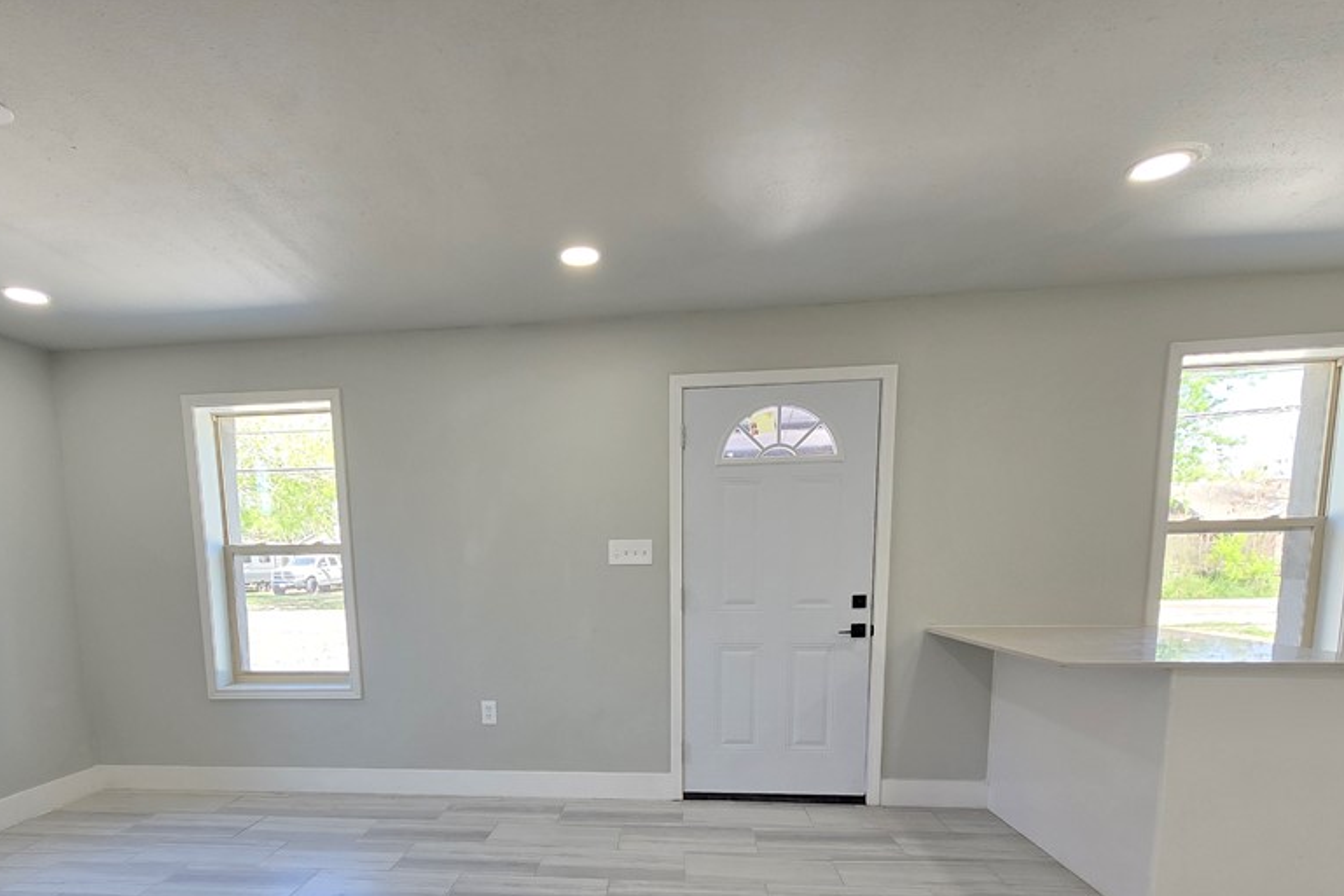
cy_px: 660
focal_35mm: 18
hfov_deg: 89.3
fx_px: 672
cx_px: 568
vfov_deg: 63.9
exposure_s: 1/60
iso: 64
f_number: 2.2
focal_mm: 2.2
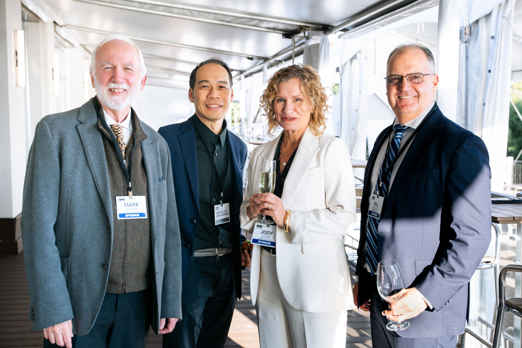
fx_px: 668
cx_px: 263
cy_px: 165
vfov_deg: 29.2
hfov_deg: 42.7
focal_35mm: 46
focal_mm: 43.2
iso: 250
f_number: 4
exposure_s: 1/250
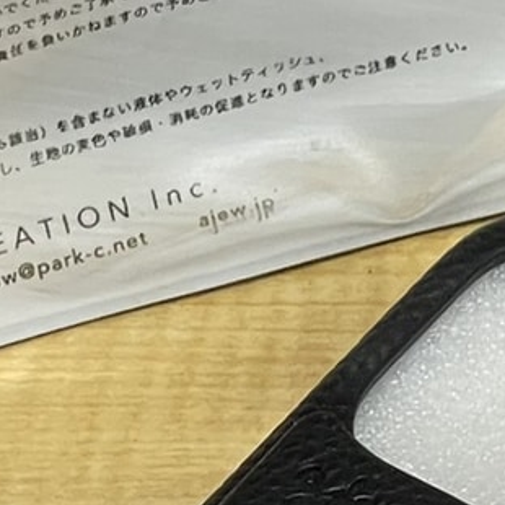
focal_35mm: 285
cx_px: 311
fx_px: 4704
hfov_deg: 6.1
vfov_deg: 6.1
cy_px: 337
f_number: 2
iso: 160
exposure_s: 1/105
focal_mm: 6
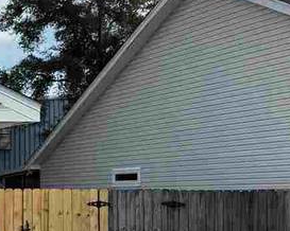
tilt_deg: +2.8
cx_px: -318
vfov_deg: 13.9
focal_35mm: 110
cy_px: 193
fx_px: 943
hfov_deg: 14.2
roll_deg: +0.5
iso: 80
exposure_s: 1/2252
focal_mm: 6.76
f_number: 1.78
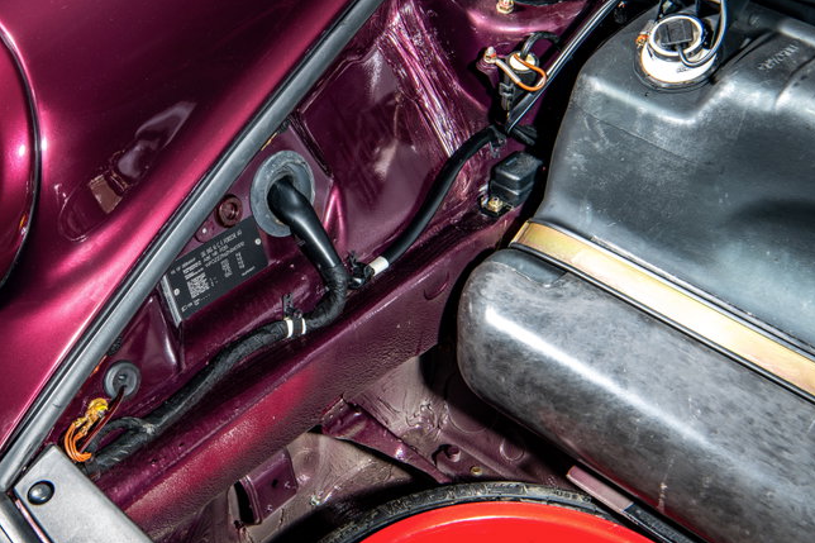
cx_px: 354
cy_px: 252
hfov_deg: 32.3
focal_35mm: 62
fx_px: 1403
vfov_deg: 21.9
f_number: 10
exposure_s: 1/100
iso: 160
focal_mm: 52
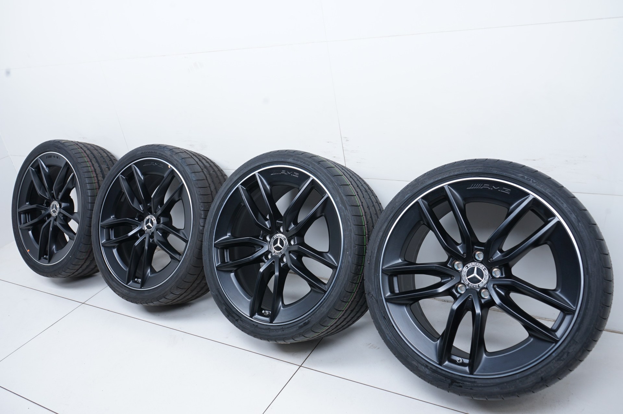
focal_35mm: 30
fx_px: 519
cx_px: 312
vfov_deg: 43.5
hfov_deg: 62.0
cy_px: 207
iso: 250
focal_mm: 30
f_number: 8
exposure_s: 1/125
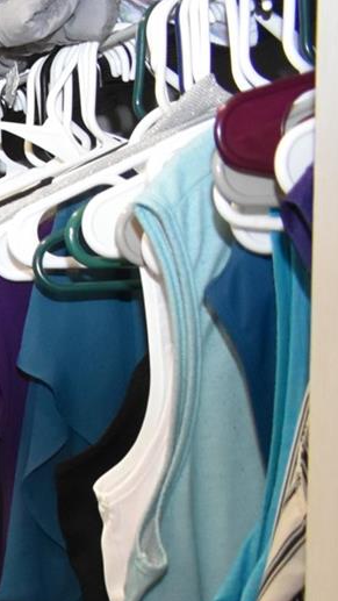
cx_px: -692
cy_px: 532
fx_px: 1784
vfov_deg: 18.8
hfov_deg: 8.8
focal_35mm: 112
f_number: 4
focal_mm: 18
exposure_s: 1/125
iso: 1600
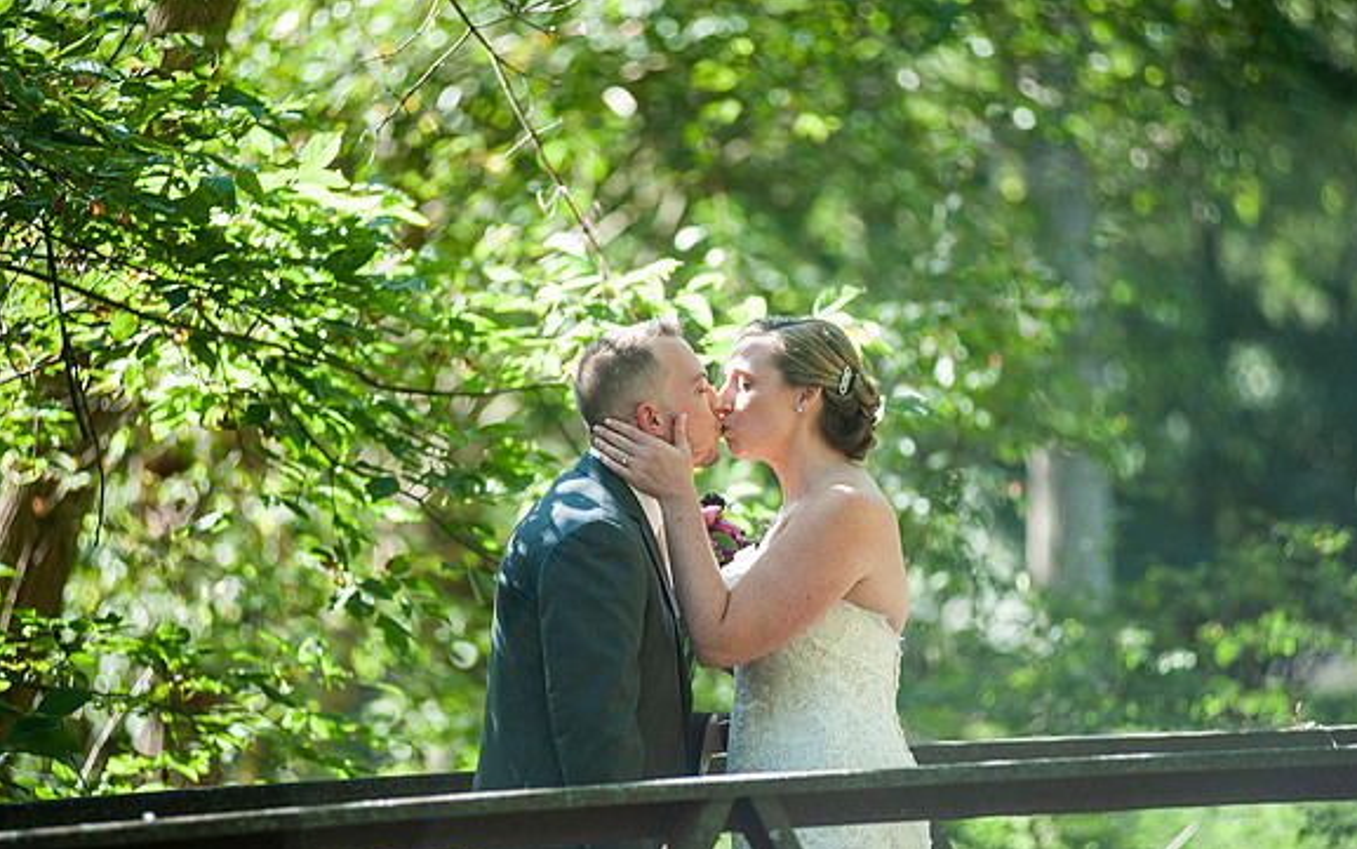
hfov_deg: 12.0
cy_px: 452
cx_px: 680
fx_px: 6437
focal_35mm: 174
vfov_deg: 7.5
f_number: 2.8
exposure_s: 1/250
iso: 160
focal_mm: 170
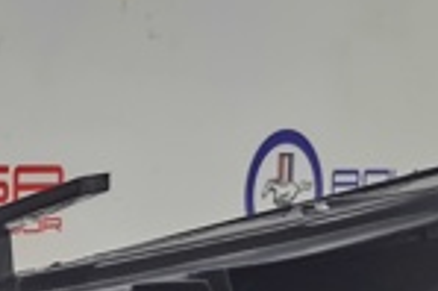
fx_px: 1252
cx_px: -212
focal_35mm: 103
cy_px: 409
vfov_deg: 12.7
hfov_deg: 17.8
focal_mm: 5.54
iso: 400
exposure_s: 1/100
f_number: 1.8
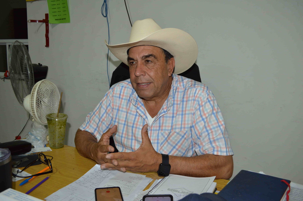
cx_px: 152
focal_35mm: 33
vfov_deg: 39.9
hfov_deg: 57.3
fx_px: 278
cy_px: 100
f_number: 4
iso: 400
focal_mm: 22
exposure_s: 1/80
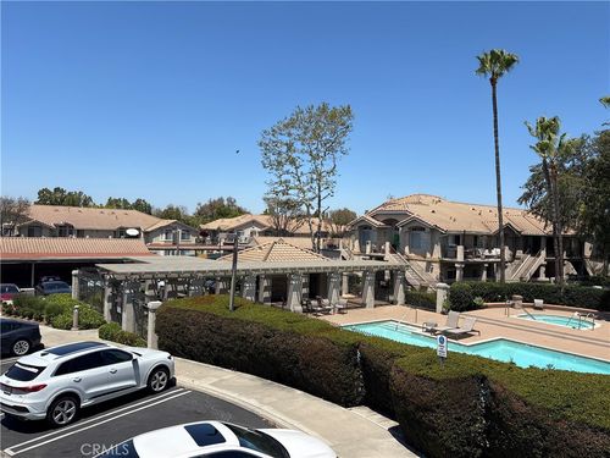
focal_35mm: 26
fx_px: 458
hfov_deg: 67.3
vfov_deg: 53.1
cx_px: 305
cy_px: 229
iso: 50
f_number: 1.6
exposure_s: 1/3623
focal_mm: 5.96
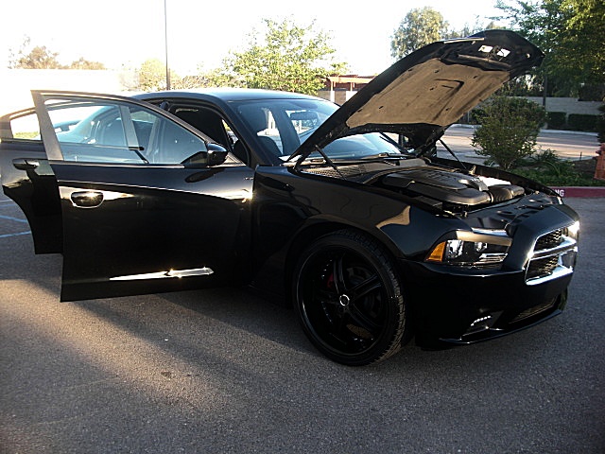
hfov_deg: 51.4
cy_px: 227
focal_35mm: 36
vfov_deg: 39.7
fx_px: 629
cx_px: 302
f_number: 2.8
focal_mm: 6.3
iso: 50
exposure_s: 1/60
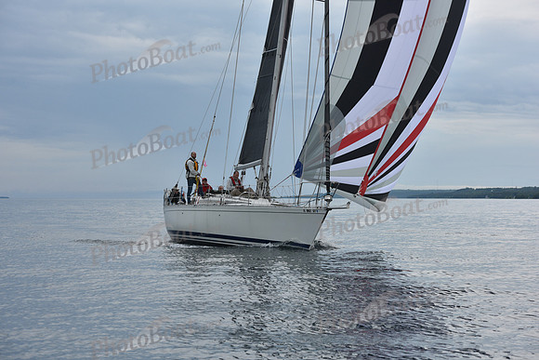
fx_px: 1273
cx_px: 270
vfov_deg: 16.1
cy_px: 180
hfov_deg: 23.9
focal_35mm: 85
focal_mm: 85
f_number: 7.1
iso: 250
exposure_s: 1/800
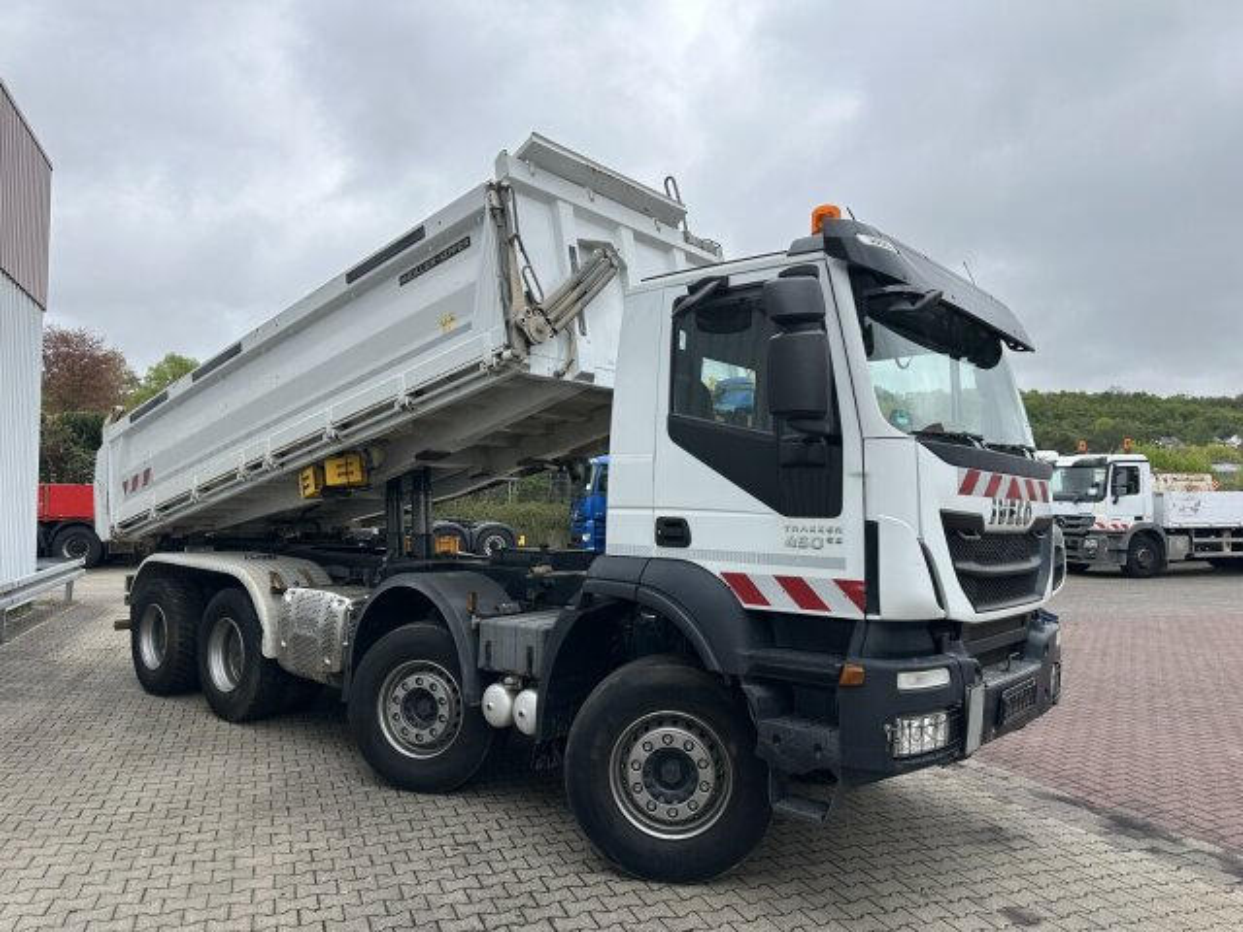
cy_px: 466
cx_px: 622
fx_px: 862
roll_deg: -0.2
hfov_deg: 71.6
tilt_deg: +2.2
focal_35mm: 24
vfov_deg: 56.8
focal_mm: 6.86
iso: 80
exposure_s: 1/1241
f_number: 1.78
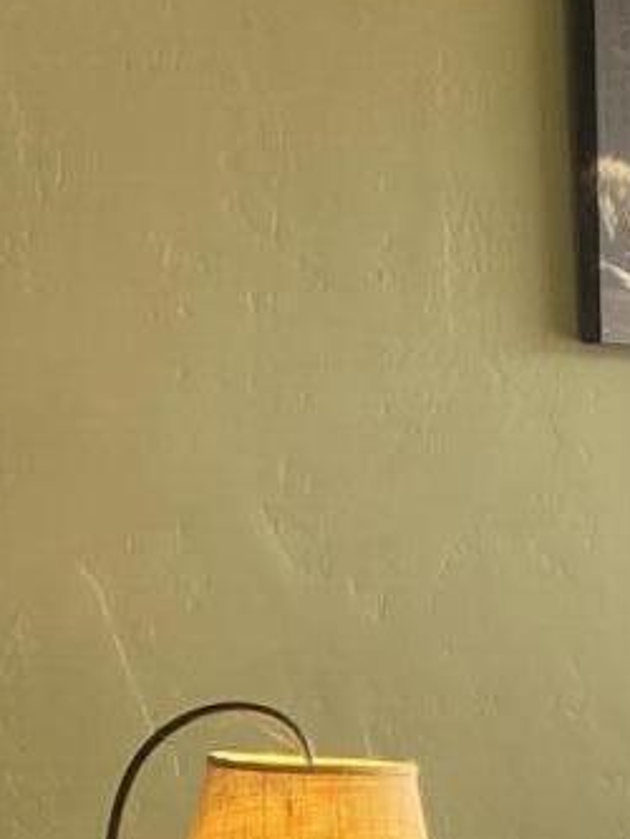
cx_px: 1502
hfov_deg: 8.7
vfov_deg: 12.2
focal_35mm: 156
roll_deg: +0.6
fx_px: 3783
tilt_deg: -8.8
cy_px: 1159
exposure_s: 1/120
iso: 40
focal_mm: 4.25
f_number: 1.8
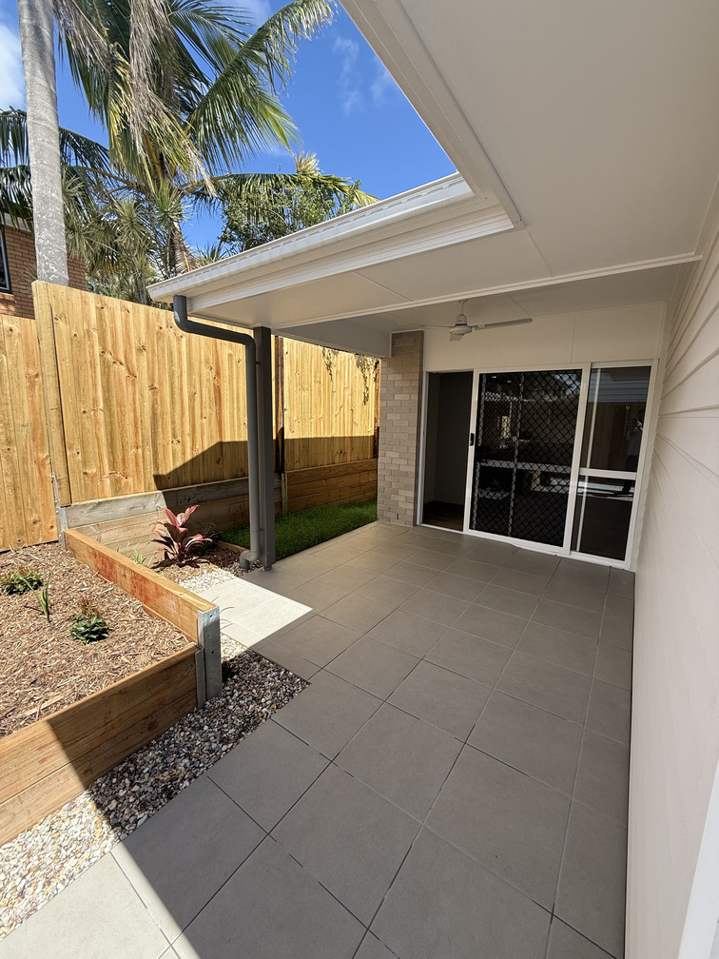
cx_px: 360
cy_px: 480
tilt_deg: -9.2
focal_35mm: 14
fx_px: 388
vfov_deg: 102.1
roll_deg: -1.3
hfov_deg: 85.7
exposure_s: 1/789
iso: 50
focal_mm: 2.22
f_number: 2.2
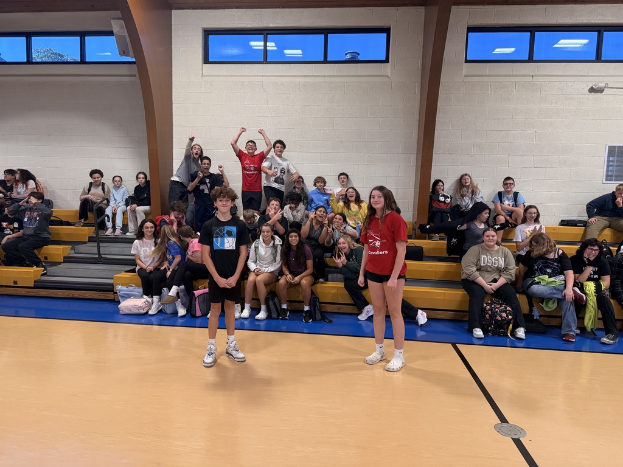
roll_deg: -1.7
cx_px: 312
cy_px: 234
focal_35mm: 24
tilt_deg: -6.3
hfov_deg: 71.6
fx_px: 432
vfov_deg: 56.8
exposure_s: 1/125
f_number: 1.78
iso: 160
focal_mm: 6.76
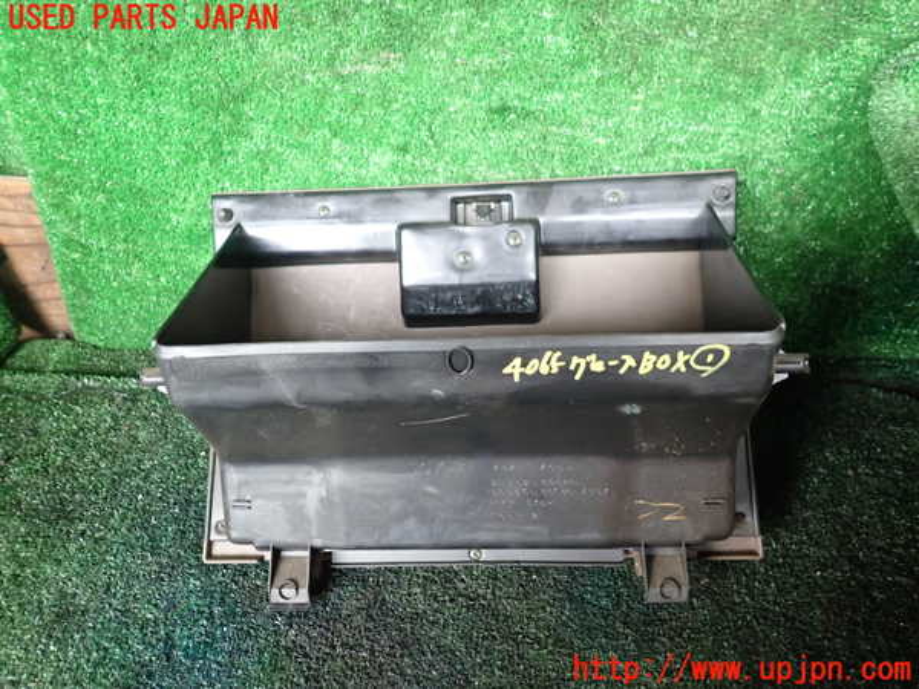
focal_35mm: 25
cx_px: 460
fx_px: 664
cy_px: 344
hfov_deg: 69.4
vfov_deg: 54.9
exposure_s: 1/30
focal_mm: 4.5
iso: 400
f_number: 2
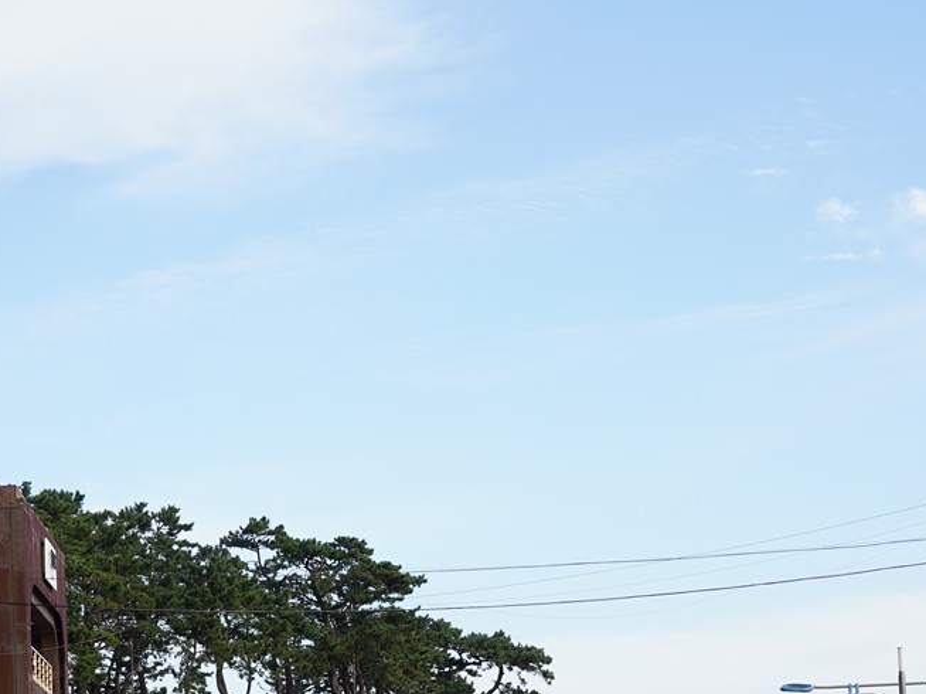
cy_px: 759
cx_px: 455
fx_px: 2754
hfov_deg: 19.1
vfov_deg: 14.1
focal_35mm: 103
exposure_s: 1/160
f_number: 7.1
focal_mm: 35
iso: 100
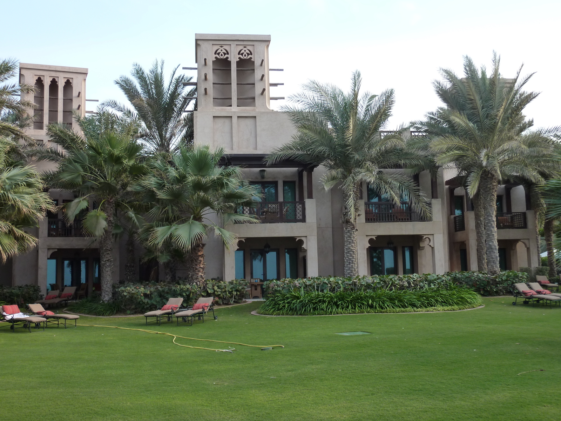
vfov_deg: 36.0
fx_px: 648
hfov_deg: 46.8
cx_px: 280
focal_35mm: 40
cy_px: 210
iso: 125
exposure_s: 1/100
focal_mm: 6.5
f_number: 4
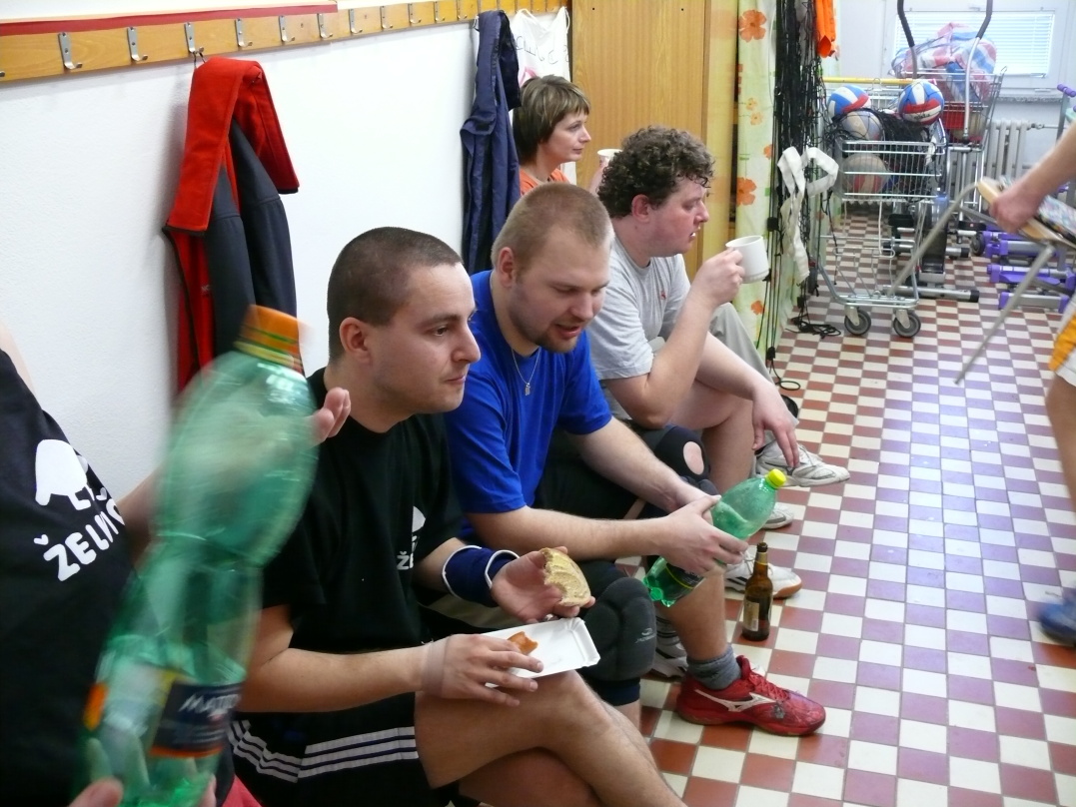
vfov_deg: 40.7
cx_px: 538
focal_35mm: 35
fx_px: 1088
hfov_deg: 52.6
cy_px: 404
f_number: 2.8
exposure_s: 1/40
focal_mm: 7.4
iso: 400
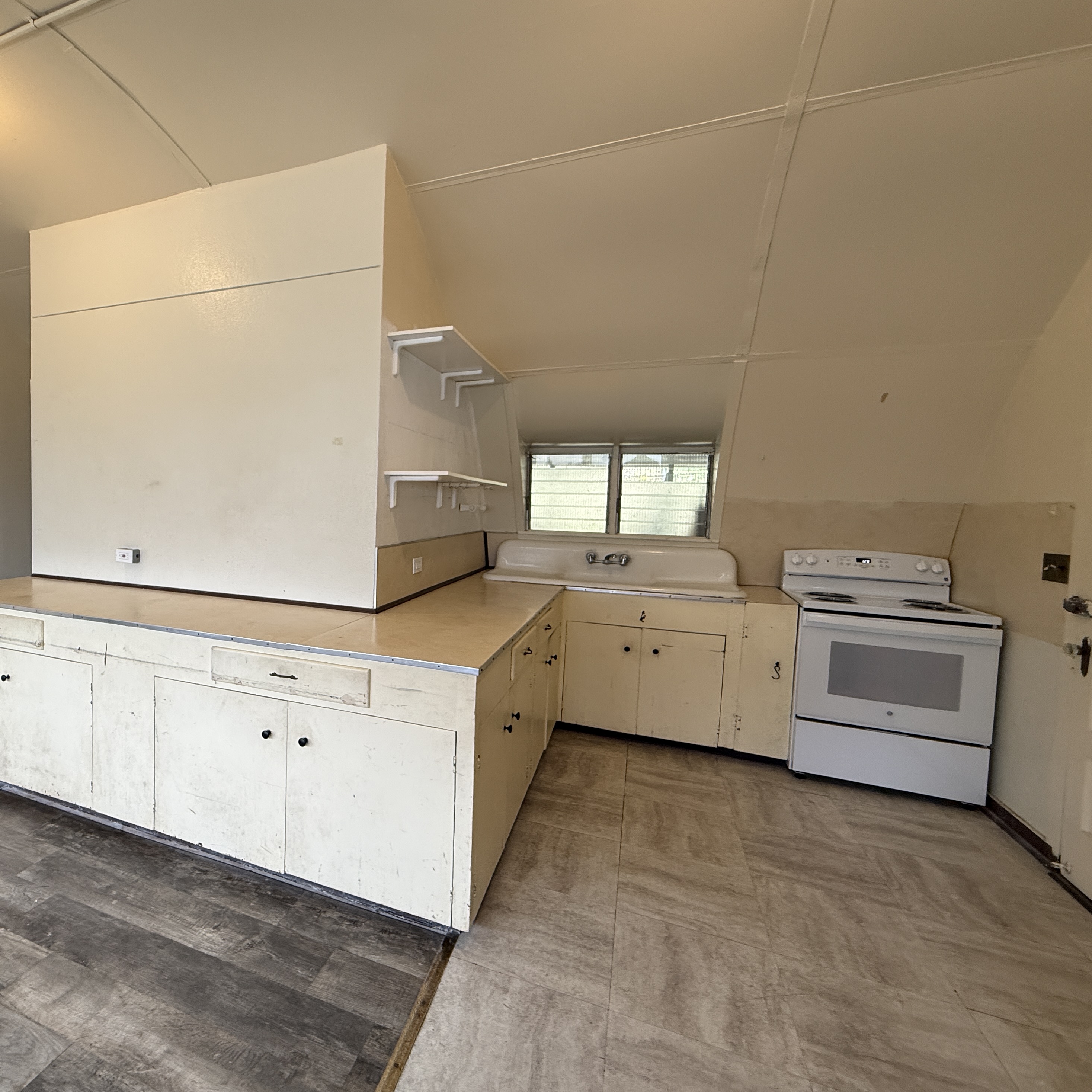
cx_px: 375
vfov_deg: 84.0
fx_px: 607
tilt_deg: -3.9
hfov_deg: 81.5
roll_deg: -1.8
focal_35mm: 17
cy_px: 535
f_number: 2.2
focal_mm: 2.22
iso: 160
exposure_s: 1/120
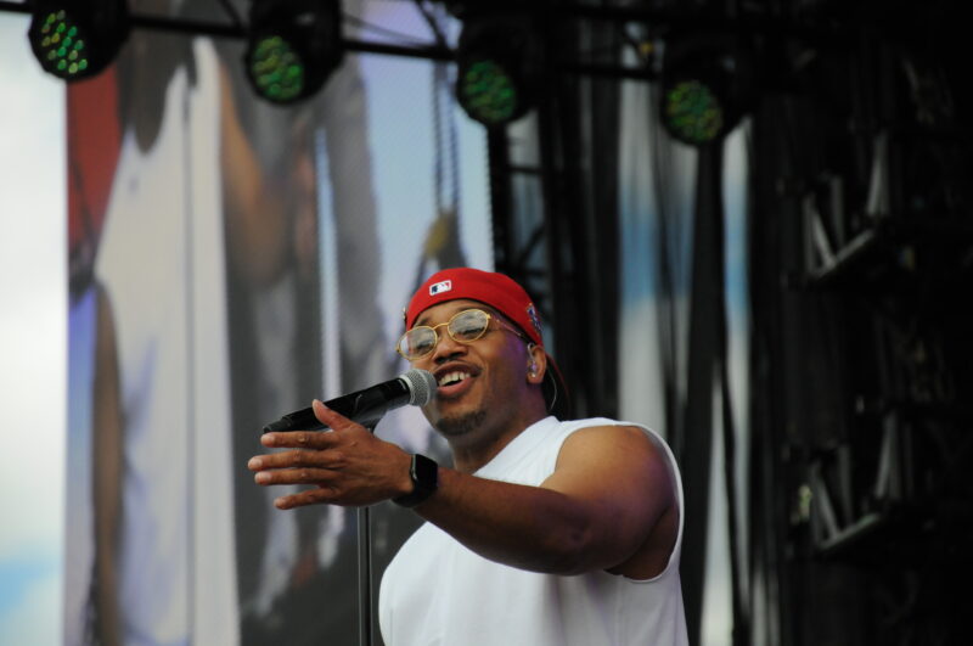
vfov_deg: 6.5
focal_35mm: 210
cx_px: 486
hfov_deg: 9.8
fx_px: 5668
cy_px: 323
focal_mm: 140
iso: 1250
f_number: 5.6
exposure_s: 1/3200
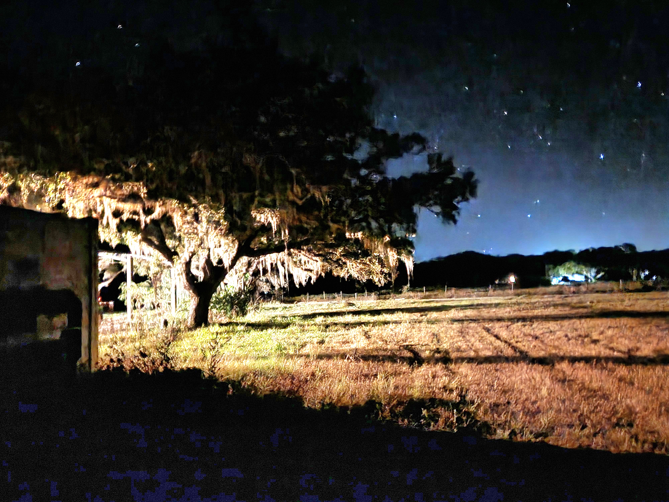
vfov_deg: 58.9
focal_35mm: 23
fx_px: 445
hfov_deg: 73.9
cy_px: 251
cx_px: 334
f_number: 1.8
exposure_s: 1/2
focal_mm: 5.4
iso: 2000
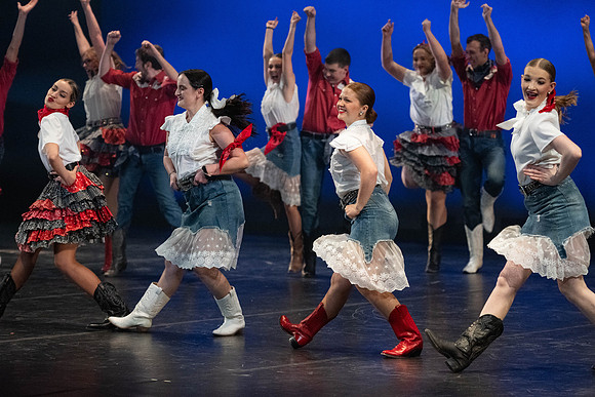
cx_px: 342
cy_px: 228
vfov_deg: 9.8
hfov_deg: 14.6
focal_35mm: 141
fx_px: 2323
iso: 5000
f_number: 2.8
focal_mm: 122
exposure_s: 1/800
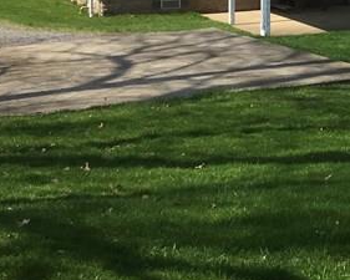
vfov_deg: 14.2
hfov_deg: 16.5
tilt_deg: -0.2
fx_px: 1067
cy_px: -102
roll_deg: +0.4
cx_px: 569
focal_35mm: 103
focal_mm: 4.15
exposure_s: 1/1538
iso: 25
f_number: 2.2
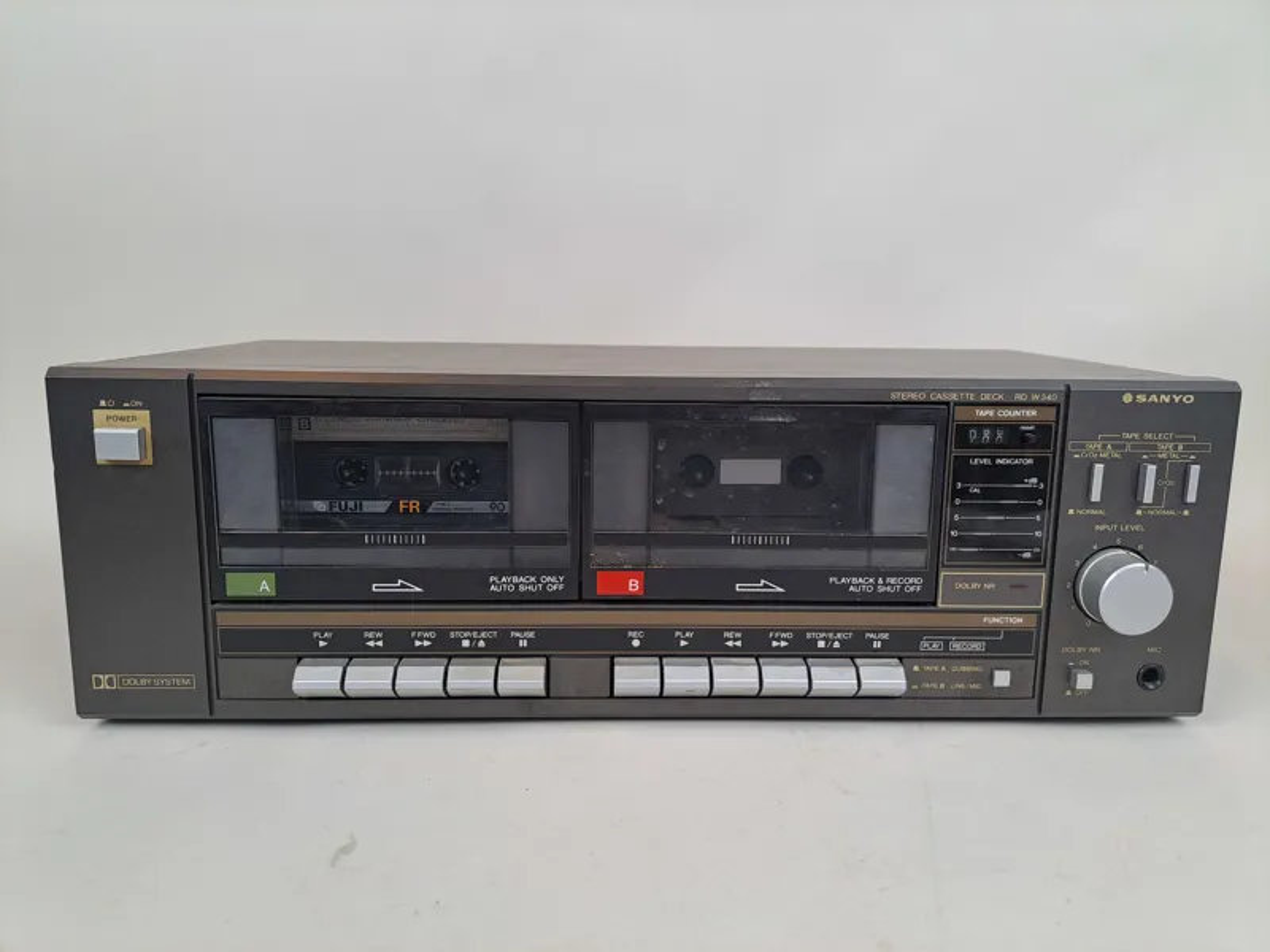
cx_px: 635
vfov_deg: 56.8
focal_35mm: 24
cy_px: 476
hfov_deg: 71.6
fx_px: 881
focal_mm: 5.23
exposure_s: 1/50
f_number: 1.8
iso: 50
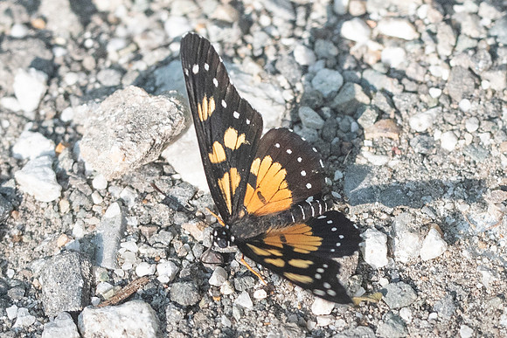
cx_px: 304
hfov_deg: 3.5
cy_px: 209
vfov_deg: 2.3
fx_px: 8405
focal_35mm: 597
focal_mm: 150
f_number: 3.5
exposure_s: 1/1250
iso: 1000
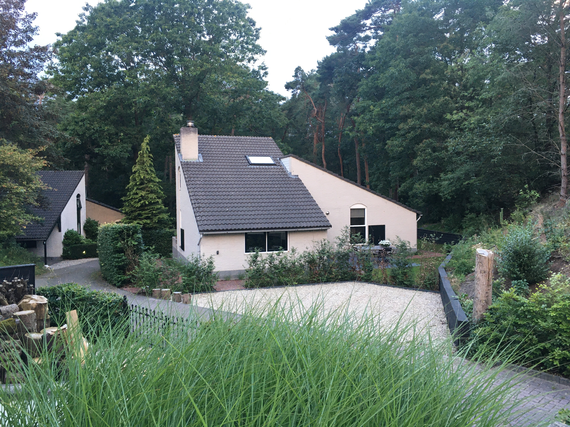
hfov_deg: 61.7
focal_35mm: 29
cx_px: 285
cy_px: 214
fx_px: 478
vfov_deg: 48.2
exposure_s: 1/33
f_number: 2.2
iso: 50
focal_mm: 4.15
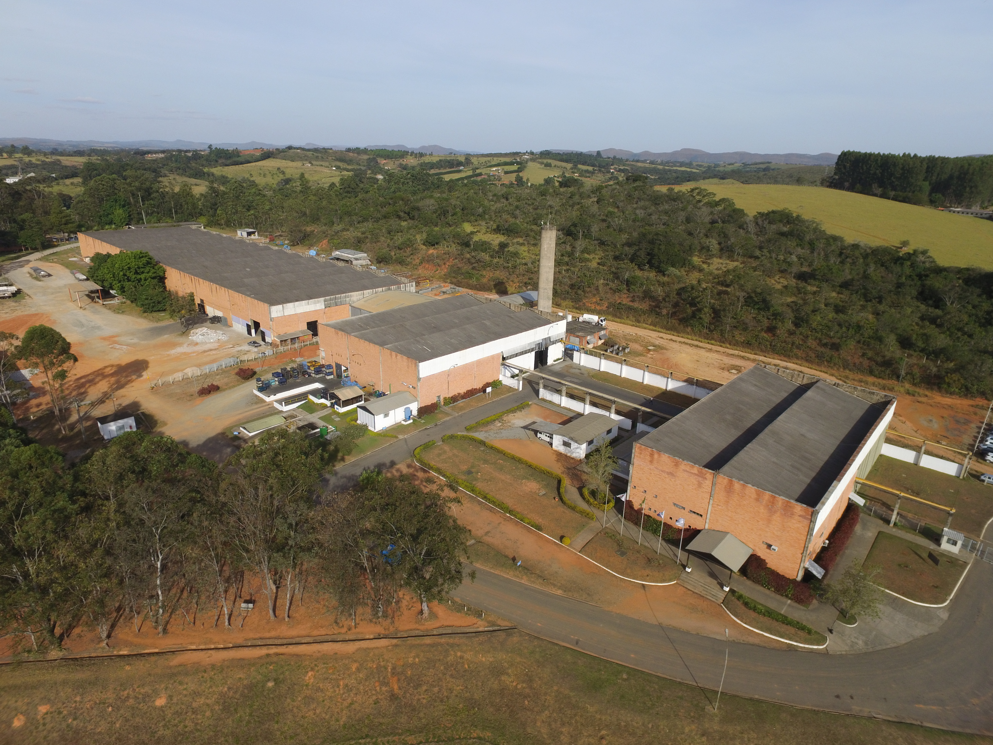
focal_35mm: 20
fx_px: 574
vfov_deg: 66.0
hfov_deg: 81.7
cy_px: 372
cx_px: 496
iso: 100
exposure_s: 1/1167
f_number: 2.8
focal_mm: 3.61
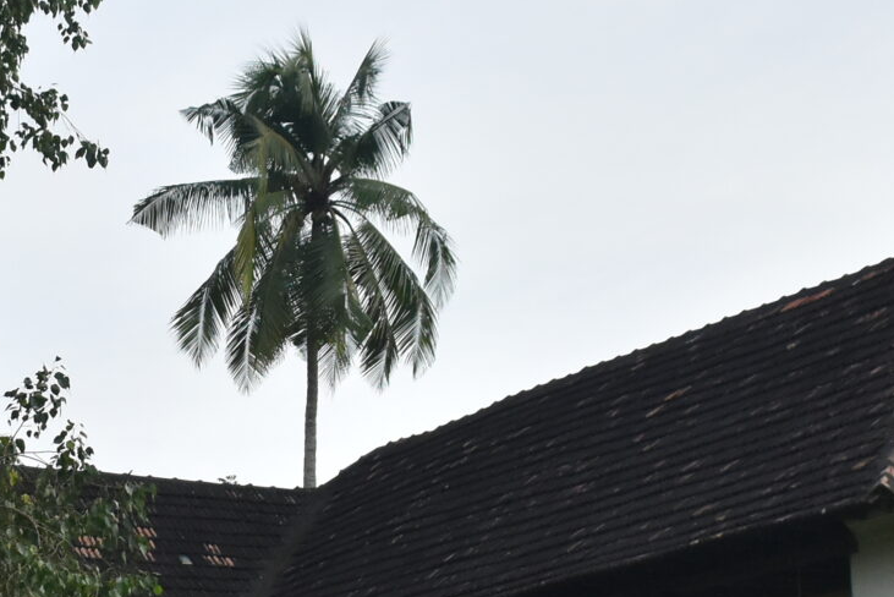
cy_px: 473
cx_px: 78
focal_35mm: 121
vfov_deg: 11.3
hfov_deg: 16.7
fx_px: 3000
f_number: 3.8
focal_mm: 23
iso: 800
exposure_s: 1/1250
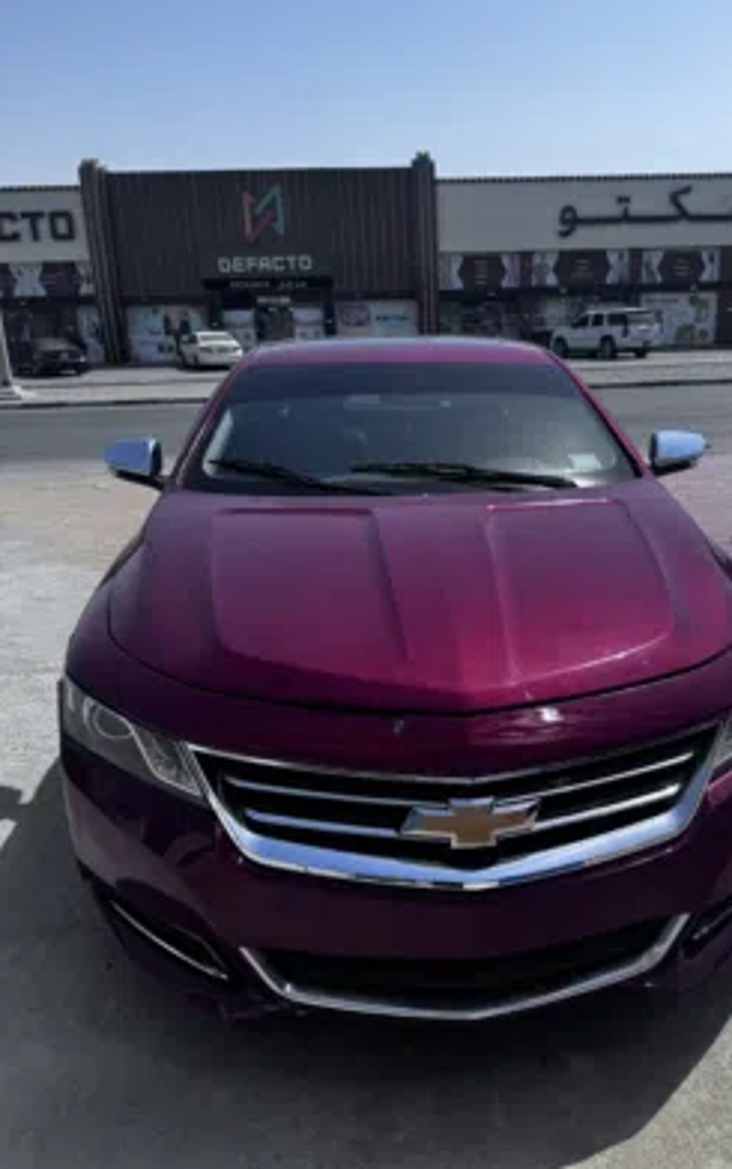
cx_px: 445
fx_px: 828
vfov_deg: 70.4
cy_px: 589
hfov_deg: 47.4
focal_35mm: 26
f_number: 1.78
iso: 80
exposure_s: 1/4950
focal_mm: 6.76
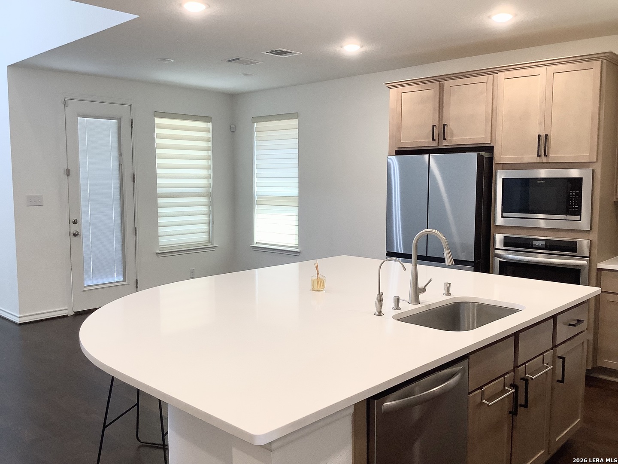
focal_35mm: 31
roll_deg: -0.8
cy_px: 232
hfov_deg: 58.4
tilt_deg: -6.1
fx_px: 553
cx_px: 309
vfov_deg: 45.4
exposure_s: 1/60
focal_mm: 3.3
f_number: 2.4
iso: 100
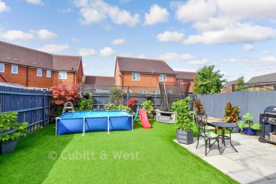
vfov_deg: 77.3
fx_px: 115
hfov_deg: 100.4
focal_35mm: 15
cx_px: 138
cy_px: 92
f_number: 8
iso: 250
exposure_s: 1/320
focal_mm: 10
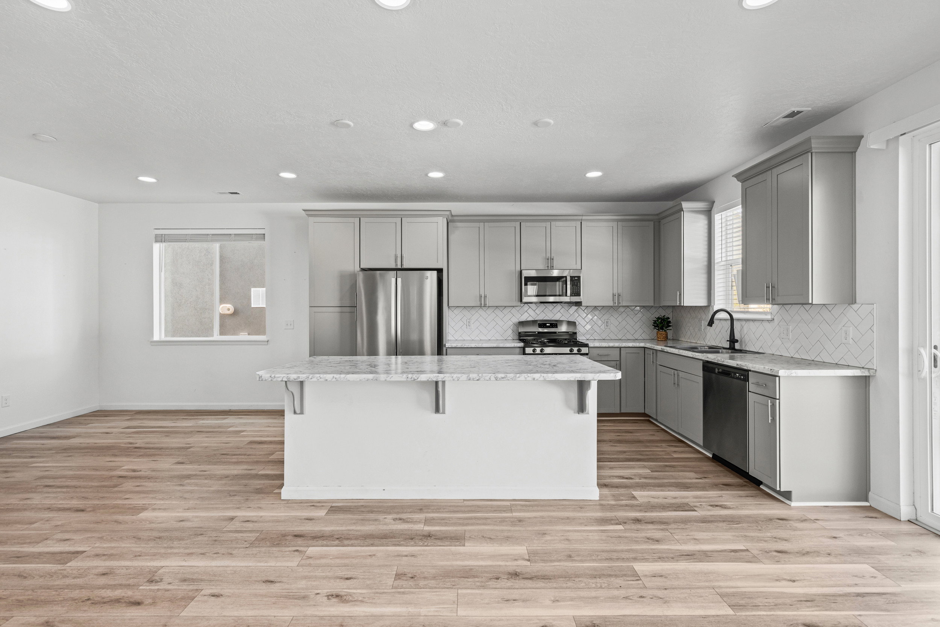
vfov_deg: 73.7
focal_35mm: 16
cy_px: 314
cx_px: 470
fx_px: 418
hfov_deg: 96.7
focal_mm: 16
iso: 250
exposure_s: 1/8
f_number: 9
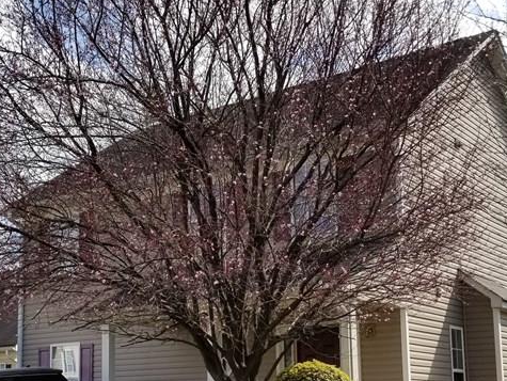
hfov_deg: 34.1
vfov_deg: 25.7
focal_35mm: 56
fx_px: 821
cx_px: 178
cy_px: 298
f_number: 1.7
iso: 50
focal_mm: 4.3
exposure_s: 1/2624
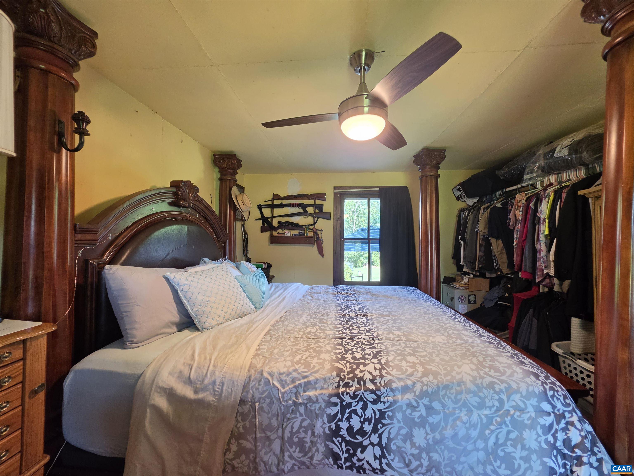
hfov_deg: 106.2
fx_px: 238
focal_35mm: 13
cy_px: 238
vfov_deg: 89.9
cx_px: 317
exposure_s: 1/60
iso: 160
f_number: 1.9
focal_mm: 2.2
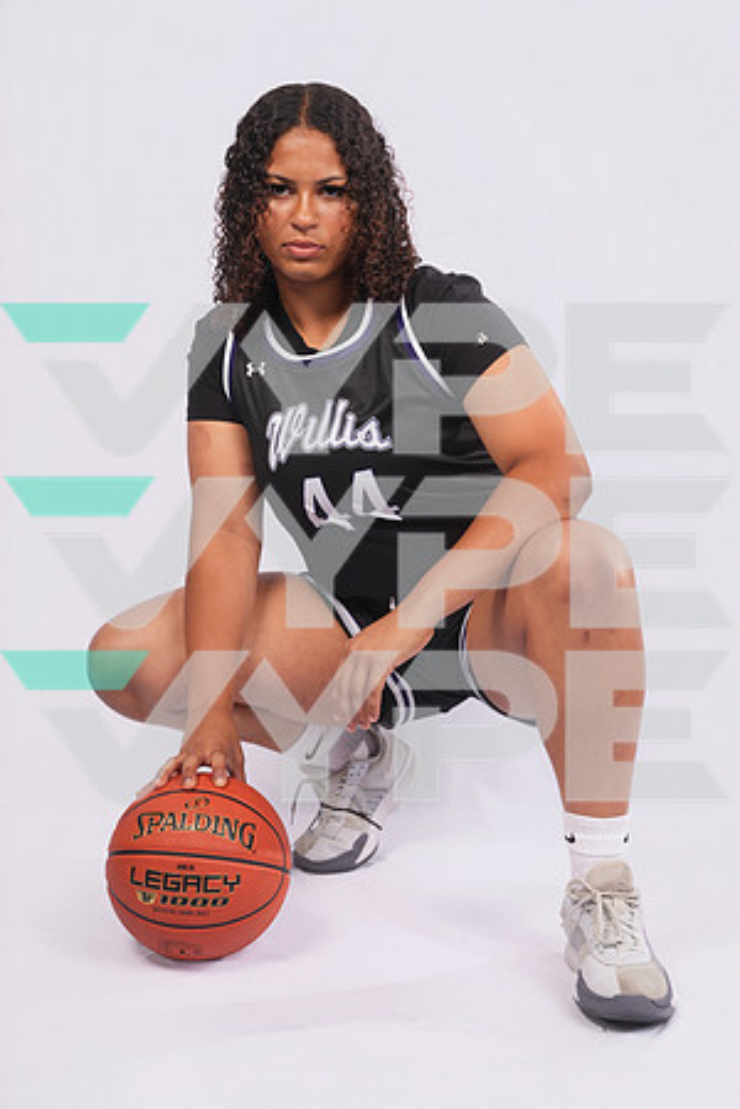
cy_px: 554
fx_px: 1603
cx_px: 370
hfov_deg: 26.0
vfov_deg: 38.2
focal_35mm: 52
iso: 160
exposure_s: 1/200
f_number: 7.1
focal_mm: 52
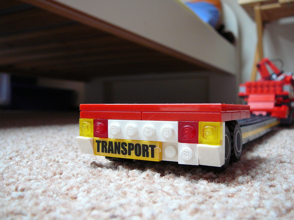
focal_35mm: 35
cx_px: 147
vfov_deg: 40.7
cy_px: 110
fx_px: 297
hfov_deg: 52.6
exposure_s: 1/13
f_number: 2.8
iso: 200
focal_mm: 5.2
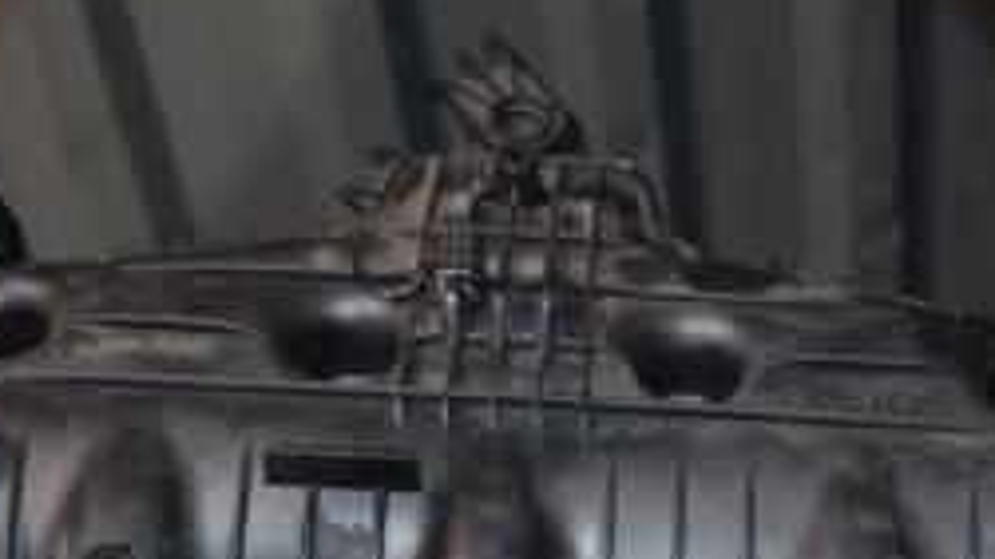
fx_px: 2374
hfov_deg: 23.6
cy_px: 682
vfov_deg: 13.1
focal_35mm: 90
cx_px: 622
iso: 800
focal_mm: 24
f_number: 5
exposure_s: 1/60
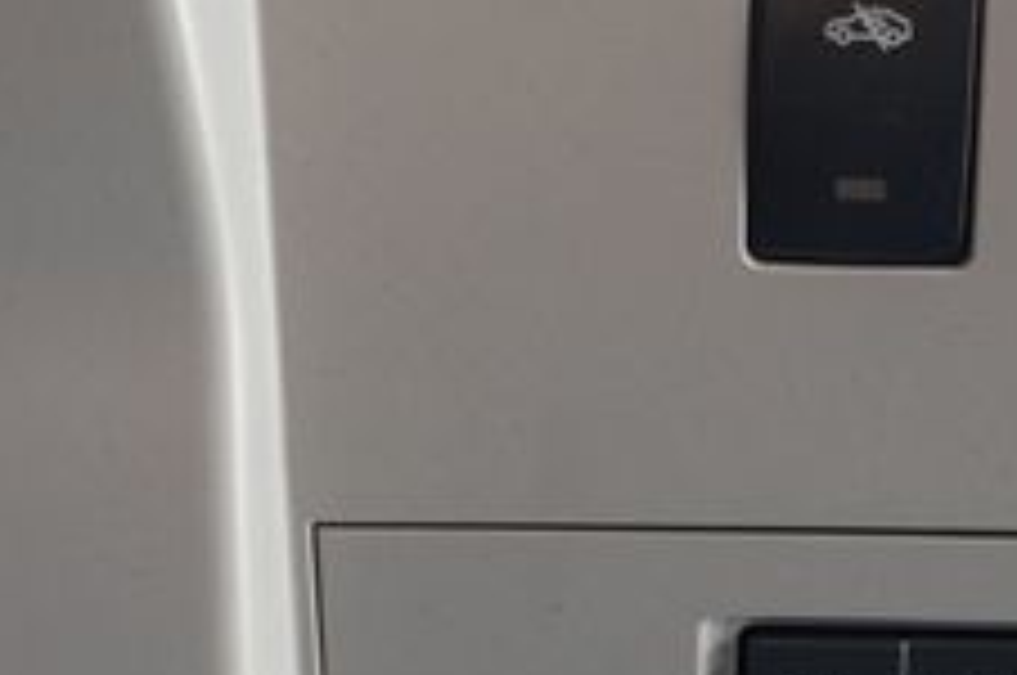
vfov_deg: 15.9
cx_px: 778
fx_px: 2398
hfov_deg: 23.7
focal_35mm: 85
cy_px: 585
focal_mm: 20
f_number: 4
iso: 320
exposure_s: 1/60
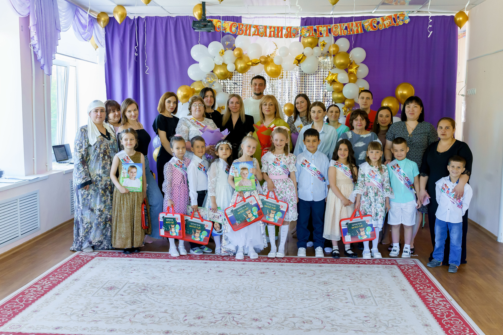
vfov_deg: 35.9
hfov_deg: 51.9
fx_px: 517
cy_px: 166
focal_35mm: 37
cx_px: 256
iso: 3200
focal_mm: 36
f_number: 5.6
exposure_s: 1/160
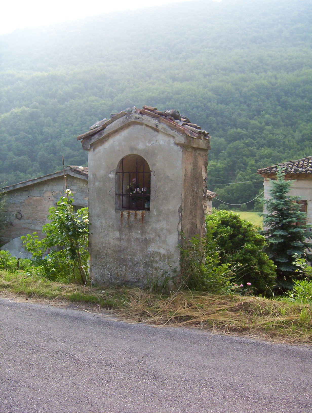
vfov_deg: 51.2
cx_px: 156
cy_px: 206
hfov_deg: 39.8
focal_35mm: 36
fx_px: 431
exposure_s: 1/408
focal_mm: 5.54
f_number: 2.76
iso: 100
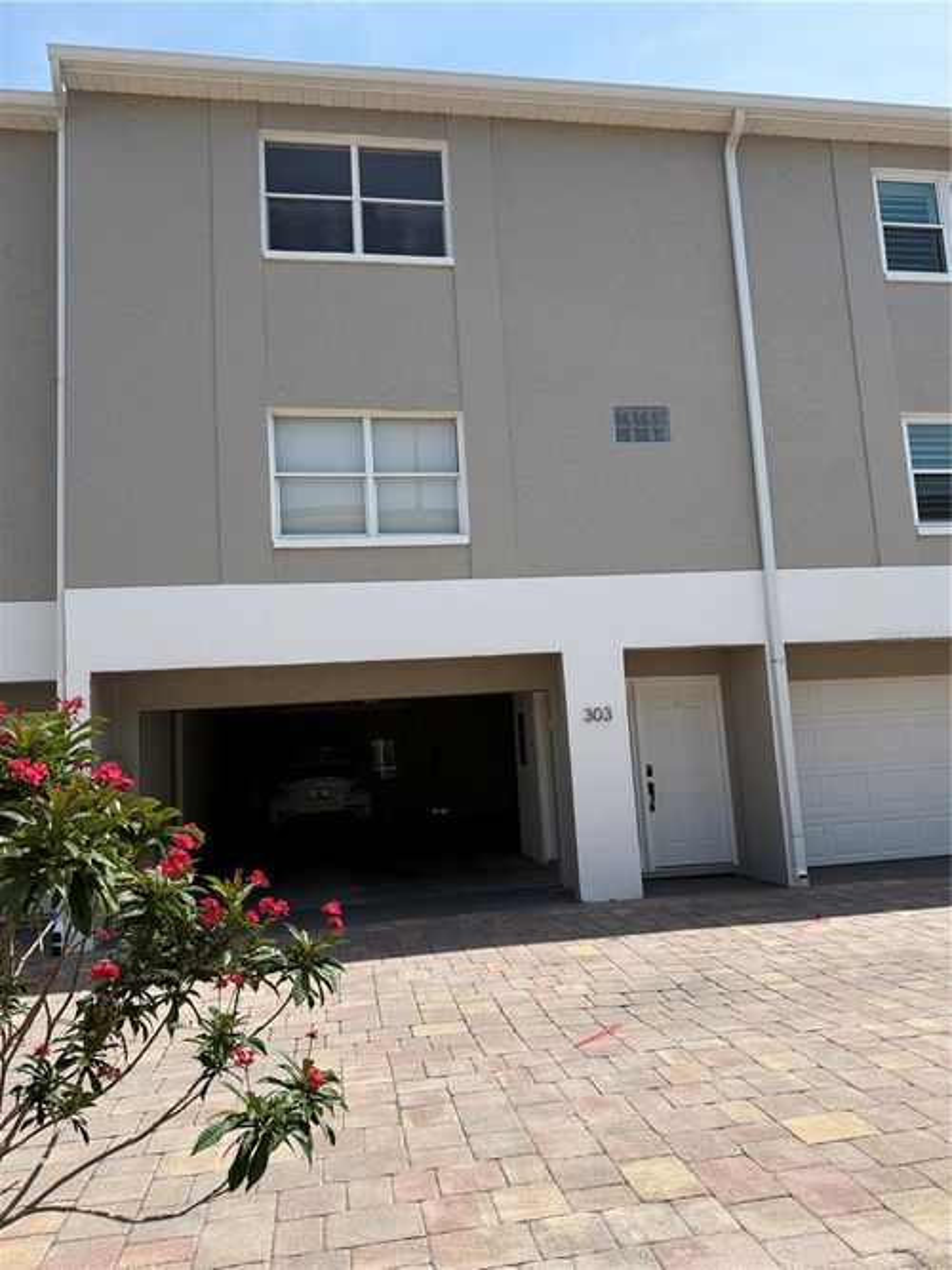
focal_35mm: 24
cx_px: 476
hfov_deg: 56.8
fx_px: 880
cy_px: 635
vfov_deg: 71.6
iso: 80
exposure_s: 1/4405
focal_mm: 6.76
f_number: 1.78
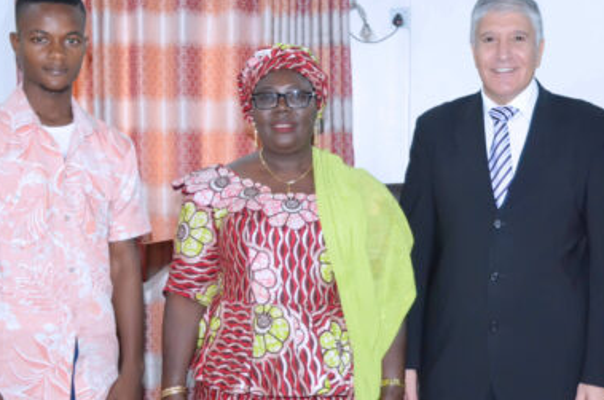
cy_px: 257
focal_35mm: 57
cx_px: 367
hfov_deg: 35.0
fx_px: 954
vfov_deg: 23.6
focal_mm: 24
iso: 3200
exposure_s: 1/100
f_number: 4
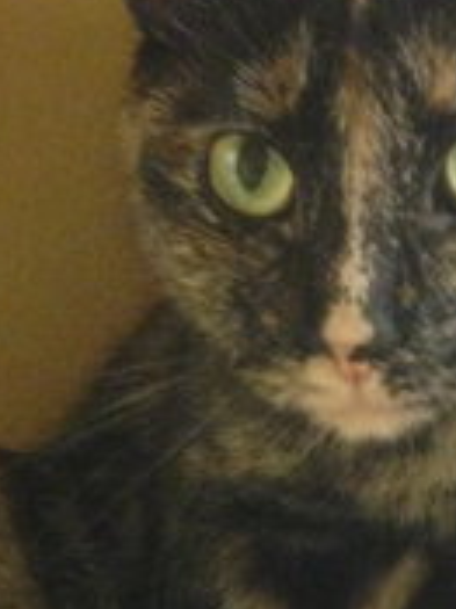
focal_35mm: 126
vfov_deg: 15.0
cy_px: 774
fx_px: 2216
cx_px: 101
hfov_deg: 11.7
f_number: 2.4
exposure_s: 1/15
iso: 400
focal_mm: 4.13
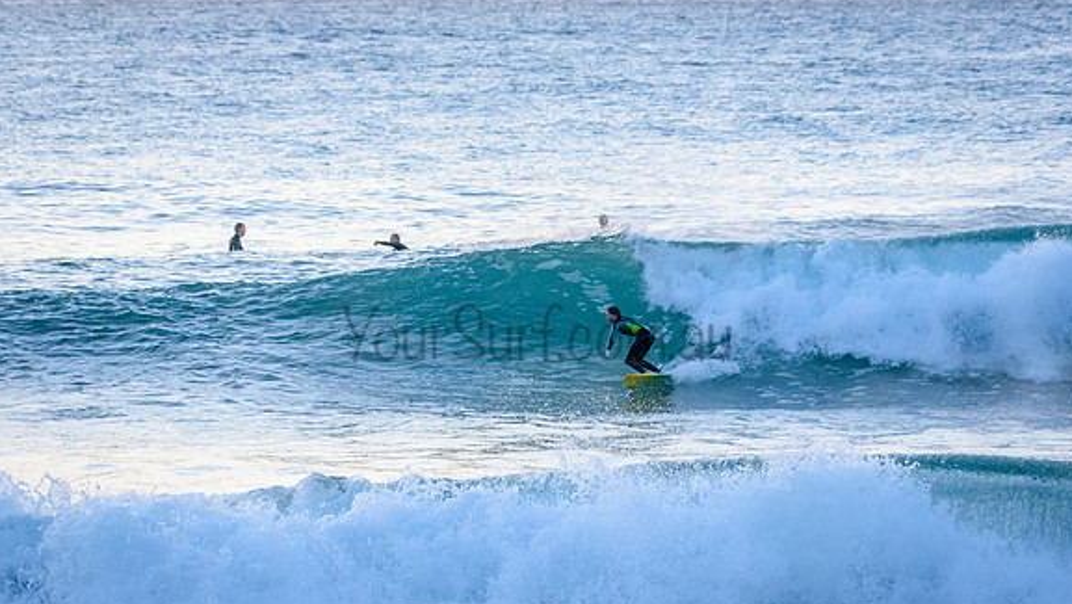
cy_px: 317
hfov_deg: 6.8
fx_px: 8985
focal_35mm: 316
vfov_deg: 3.8
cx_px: 535
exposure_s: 1/1600
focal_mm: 200
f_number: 5.6
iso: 1600
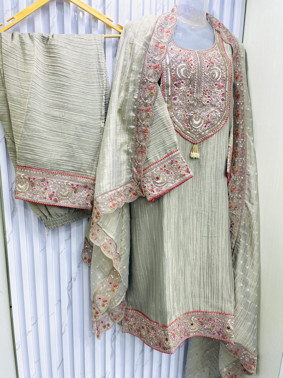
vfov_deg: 67.3
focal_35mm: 26
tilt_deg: -12.9
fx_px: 283
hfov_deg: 53.1
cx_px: 142
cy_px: 189
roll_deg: -1.1
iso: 64
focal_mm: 4.2
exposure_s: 1/100
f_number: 1.6
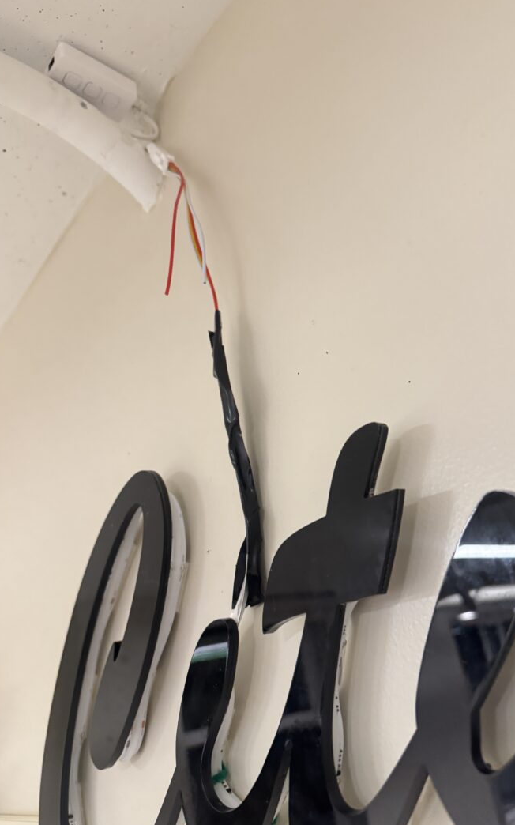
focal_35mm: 26
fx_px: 584
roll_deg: +10.1
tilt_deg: +25.4
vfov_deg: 70.4
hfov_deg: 47.6
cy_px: 417
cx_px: 270
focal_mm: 6.76
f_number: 1.78
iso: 640
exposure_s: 1/60
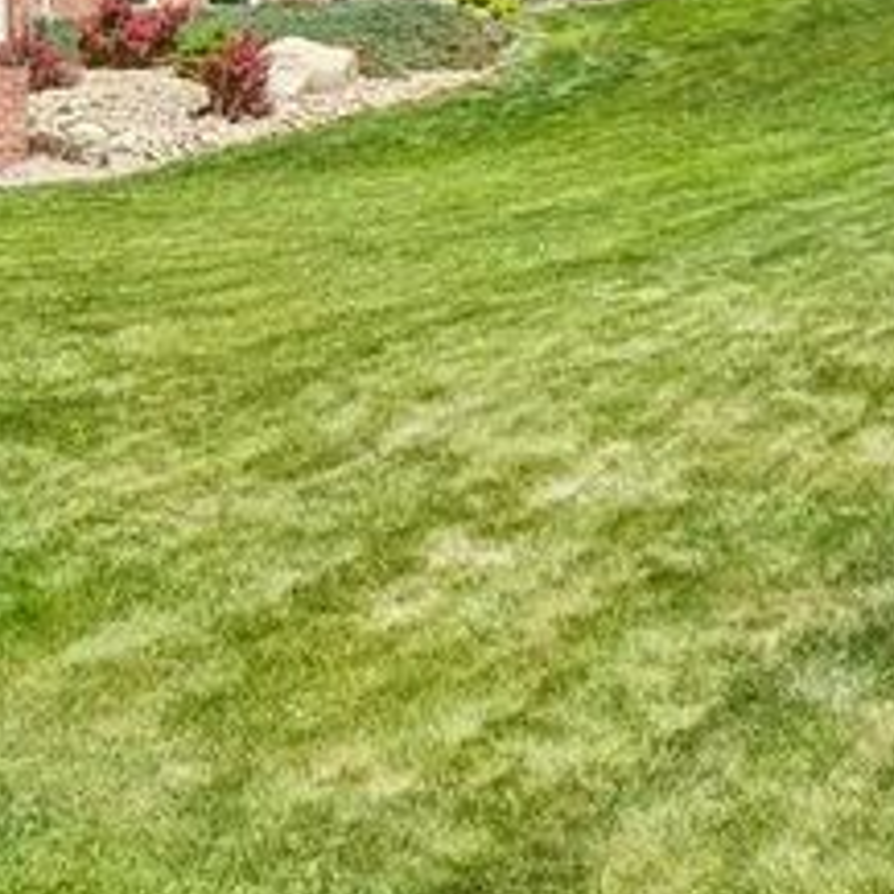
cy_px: 21
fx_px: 1928
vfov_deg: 25.0
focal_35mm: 66
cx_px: -437
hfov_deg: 21.8
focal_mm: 11
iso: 400
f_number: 8
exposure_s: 1/1000
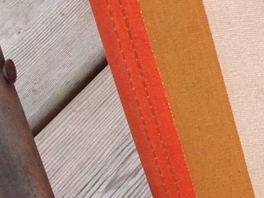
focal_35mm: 196
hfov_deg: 9.1
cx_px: 626
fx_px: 1493
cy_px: 321
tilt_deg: -66.8
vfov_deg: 7.4
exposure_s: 1/1259
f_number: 2.4
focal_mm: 4.28
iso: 50
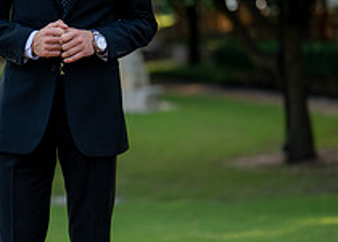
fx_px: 1507
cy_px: 94
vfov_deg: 9.2
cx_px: 87
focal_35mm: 157
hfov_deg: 12.8
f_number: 1.2
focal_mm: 50
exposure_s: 1/2000
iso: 200
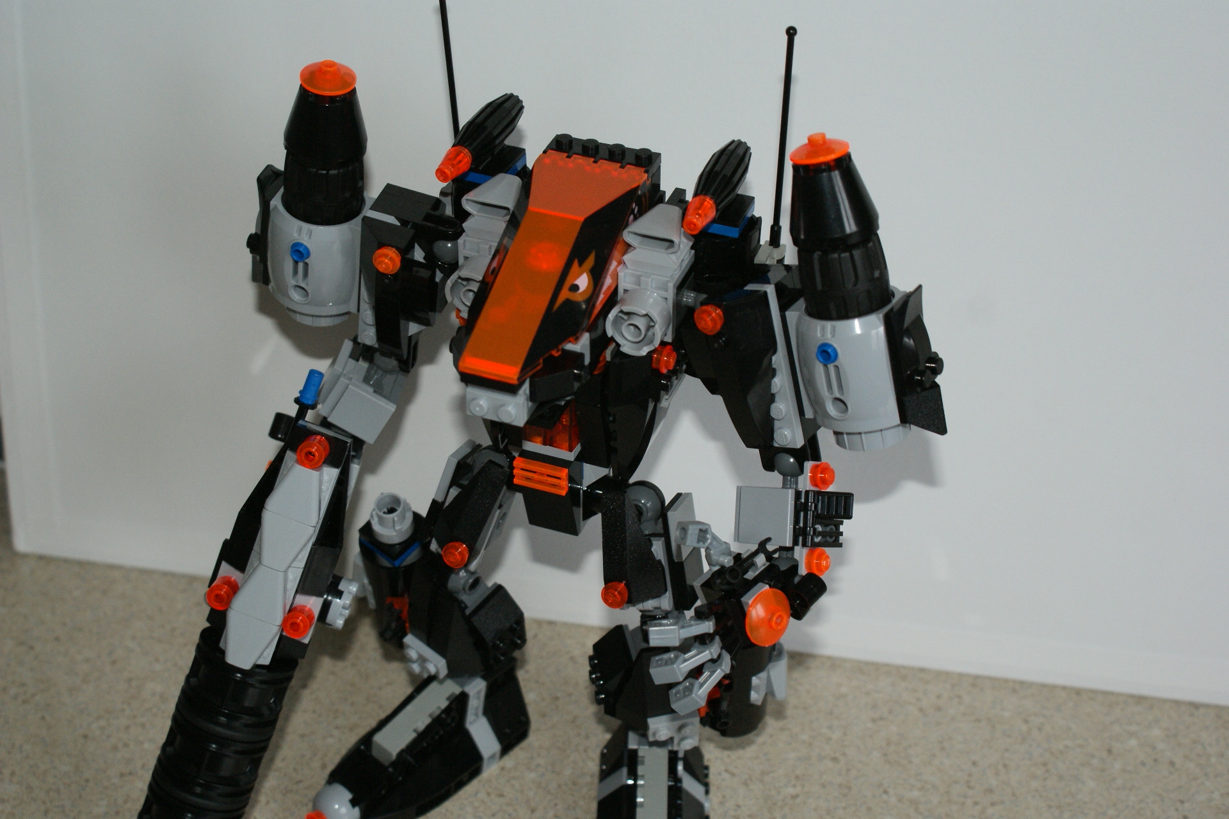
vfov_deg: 25.8
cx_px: 614
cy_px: 410
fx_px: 1792
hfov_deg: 37.9
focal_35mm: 52
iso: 400
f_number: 5.6
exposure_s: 1/60
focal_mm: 35
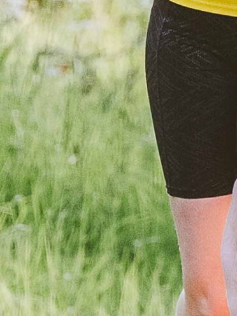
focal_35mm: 1488
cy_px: 54
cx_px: 327
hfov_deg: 1.0
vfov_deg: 1.3
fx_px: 13584
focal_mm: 200
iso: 500
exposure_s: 1/1250
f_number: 3.5
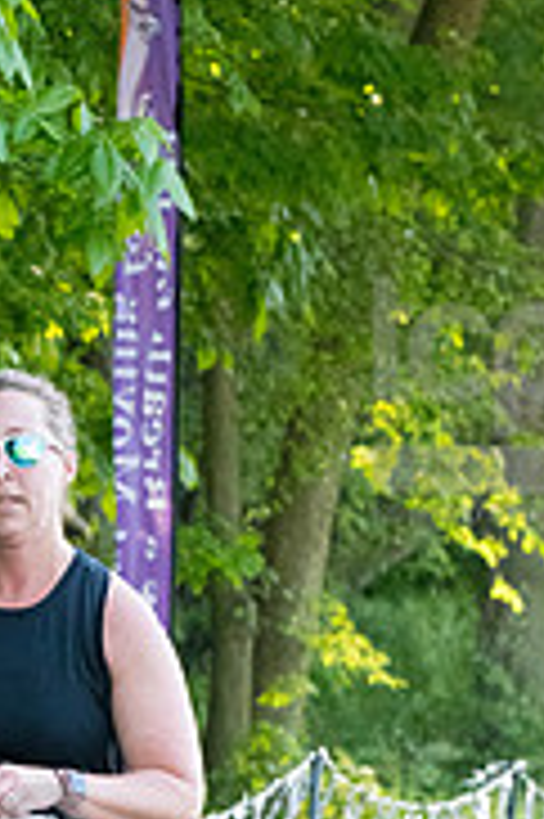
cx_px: -16
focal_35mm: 388
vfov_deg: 5.3
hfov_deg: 3.5
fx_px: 8811
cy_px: 878
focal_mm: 105
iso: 4000
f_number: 5.6
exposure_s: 1/1600
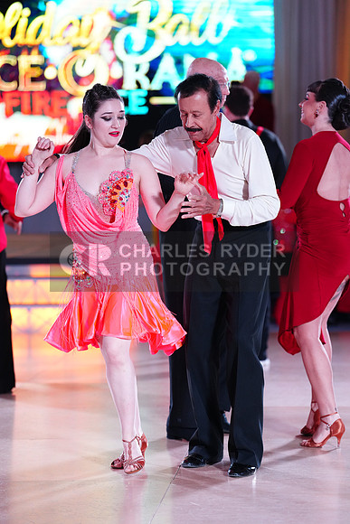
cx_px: 175
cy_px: 262
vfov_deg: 15.8
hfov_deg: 10.6
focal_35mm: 130
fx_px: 1895
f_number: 2.8
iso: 1600
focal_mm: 130
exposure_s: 1/500
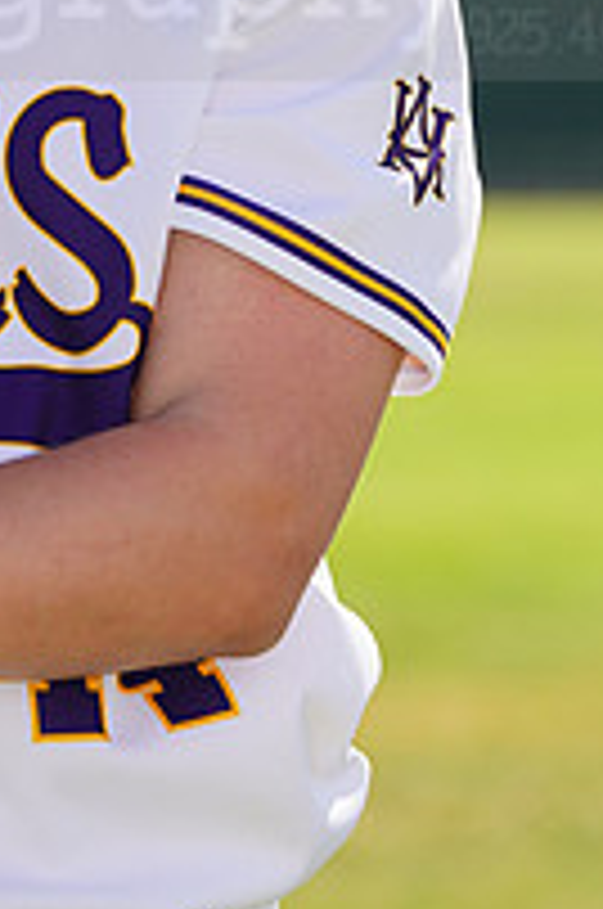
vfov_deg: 2.7
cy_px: -63
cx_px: -117
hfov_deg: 1.8
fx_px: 19437
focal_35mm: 771
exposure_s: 1/250
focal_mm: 268
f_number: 8
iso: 100
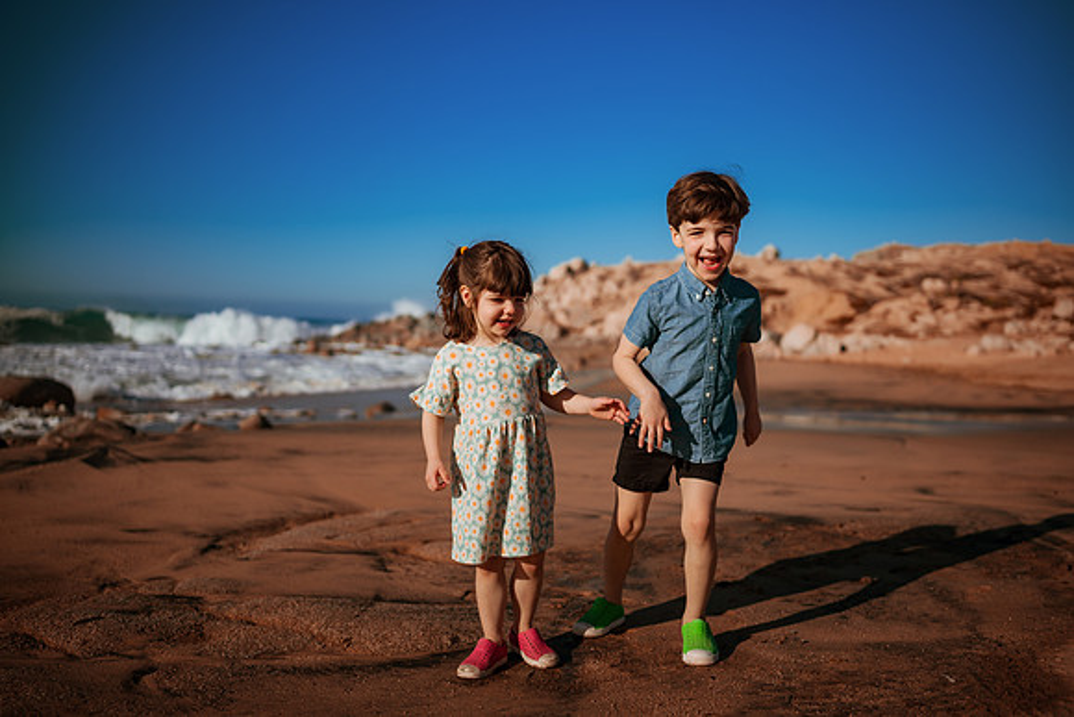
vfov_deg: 37.9
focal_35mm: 35
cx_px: 537
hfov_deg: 54.4
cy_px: 358
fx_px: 1044
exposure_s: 1/8000
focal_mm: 35
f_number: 2
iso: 50
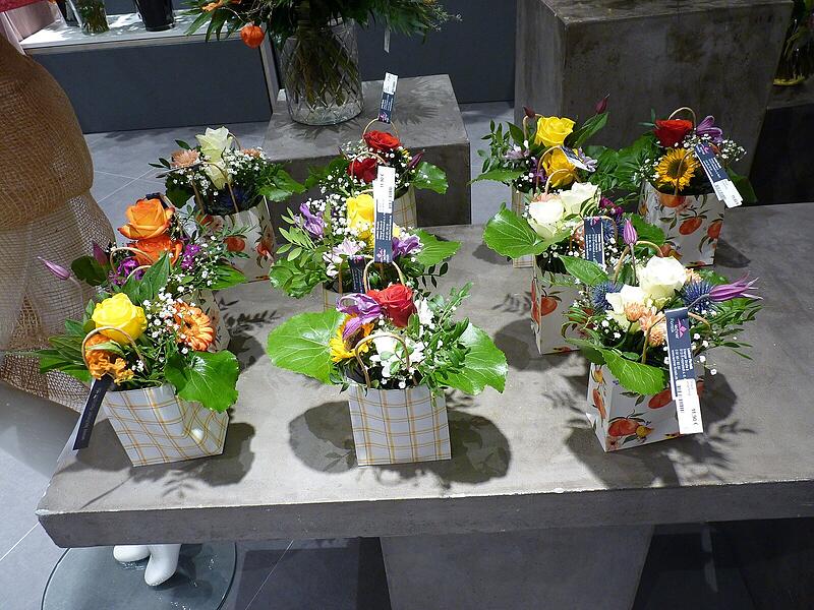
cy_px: 305
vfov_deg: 51.4
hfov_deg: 65.3
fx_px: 635
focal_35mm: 27
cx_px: 407
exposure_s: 1/30
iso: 200
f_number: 2.8
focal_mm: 4.8
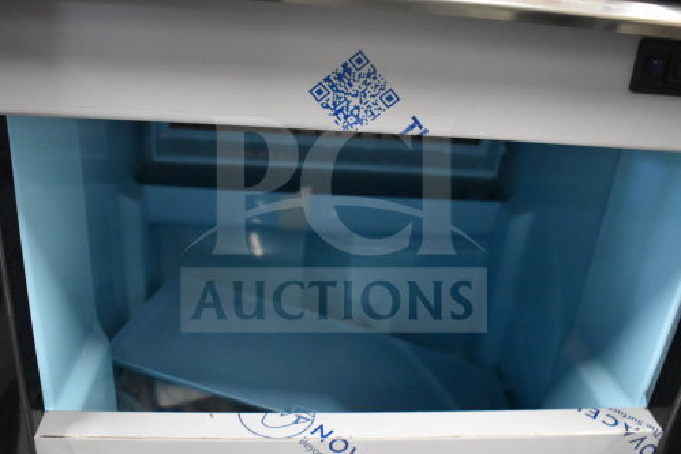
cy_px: 224
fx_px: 624
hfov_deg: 57.2
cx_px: 333
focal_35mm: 33
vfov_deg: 40.0
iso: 4500
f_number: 3.5
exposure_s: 1/30
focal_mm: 18
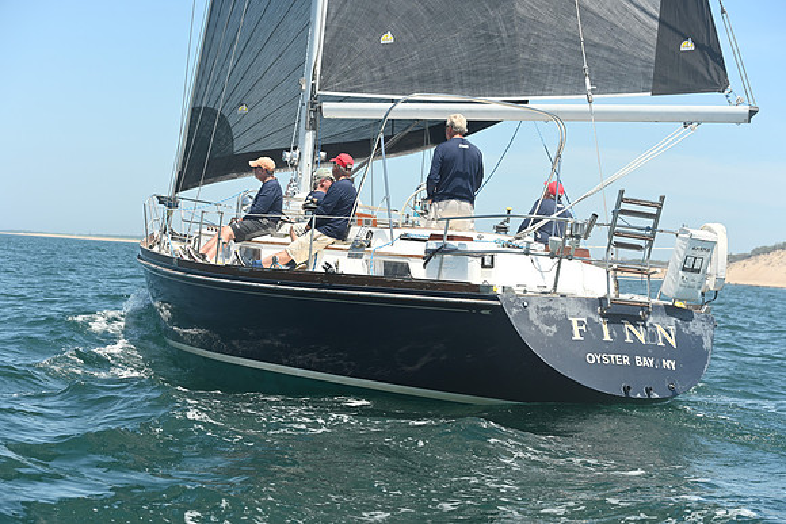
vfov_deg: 19.5
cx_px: 393
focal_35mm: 70
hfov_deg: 28.8
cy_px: 262
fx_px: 1529
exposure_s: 1/1000
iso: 320
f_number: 6.3
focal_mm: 70
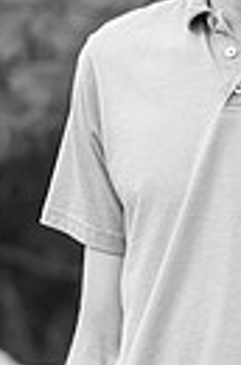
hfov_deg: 2.1
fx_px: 6663
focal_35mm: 660
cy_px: 219
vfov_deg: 3.1
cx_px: 244
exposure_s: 1/200
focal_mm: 190
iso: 500
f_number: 6.3
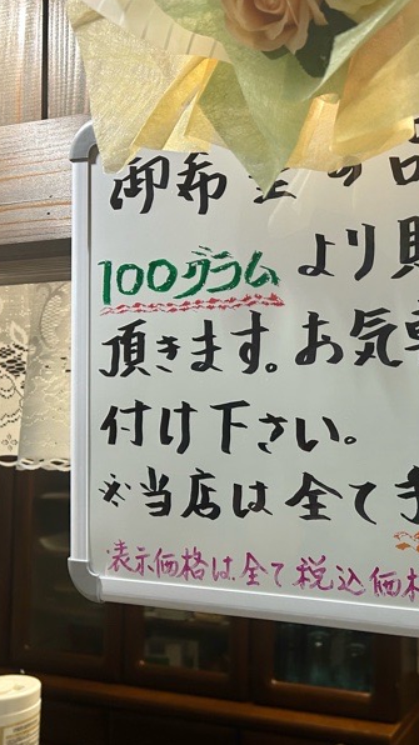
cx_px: 376
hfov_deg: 29.9
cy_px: 374
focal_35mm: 38
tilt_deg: +2.3
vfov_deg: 52.8
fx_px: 751
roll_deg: -0.6
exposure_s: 1/60
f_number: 1.5
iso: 160
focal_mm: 5.7
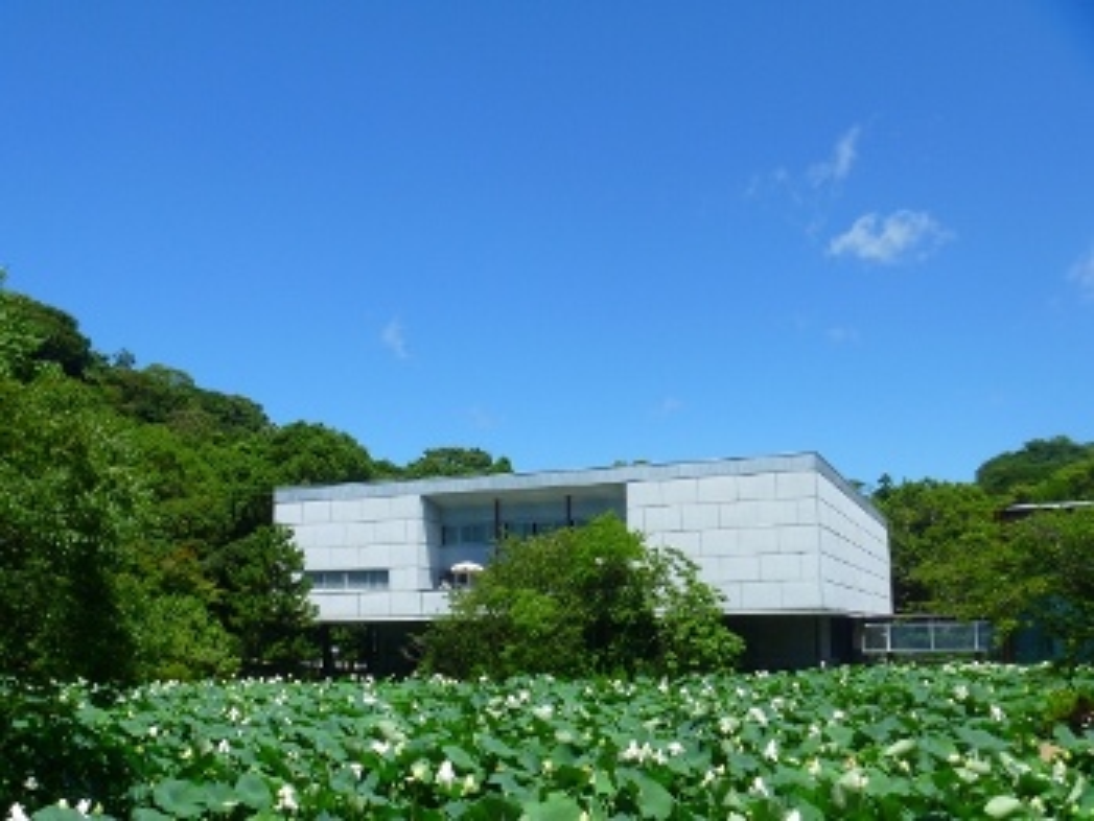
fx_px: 1107
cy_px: 410
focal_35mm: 35
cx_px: 547
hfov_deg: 52.6
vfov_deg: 40.7
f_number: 5.6
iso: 80
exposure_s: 1/250
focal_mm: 6.3
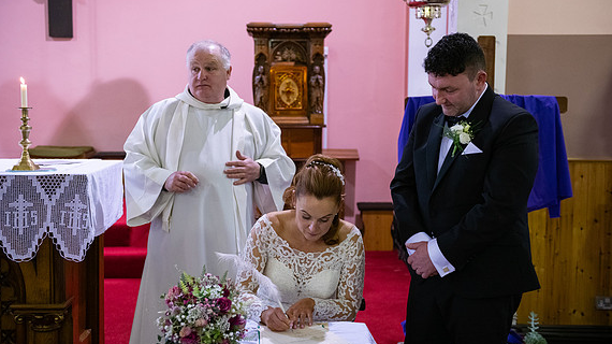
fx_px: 779
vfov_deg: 24.9
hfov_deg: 42.9
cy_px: 163
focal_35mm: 48
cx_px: 306
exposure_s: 1/160
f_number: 3.5
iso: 1250
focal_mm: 45
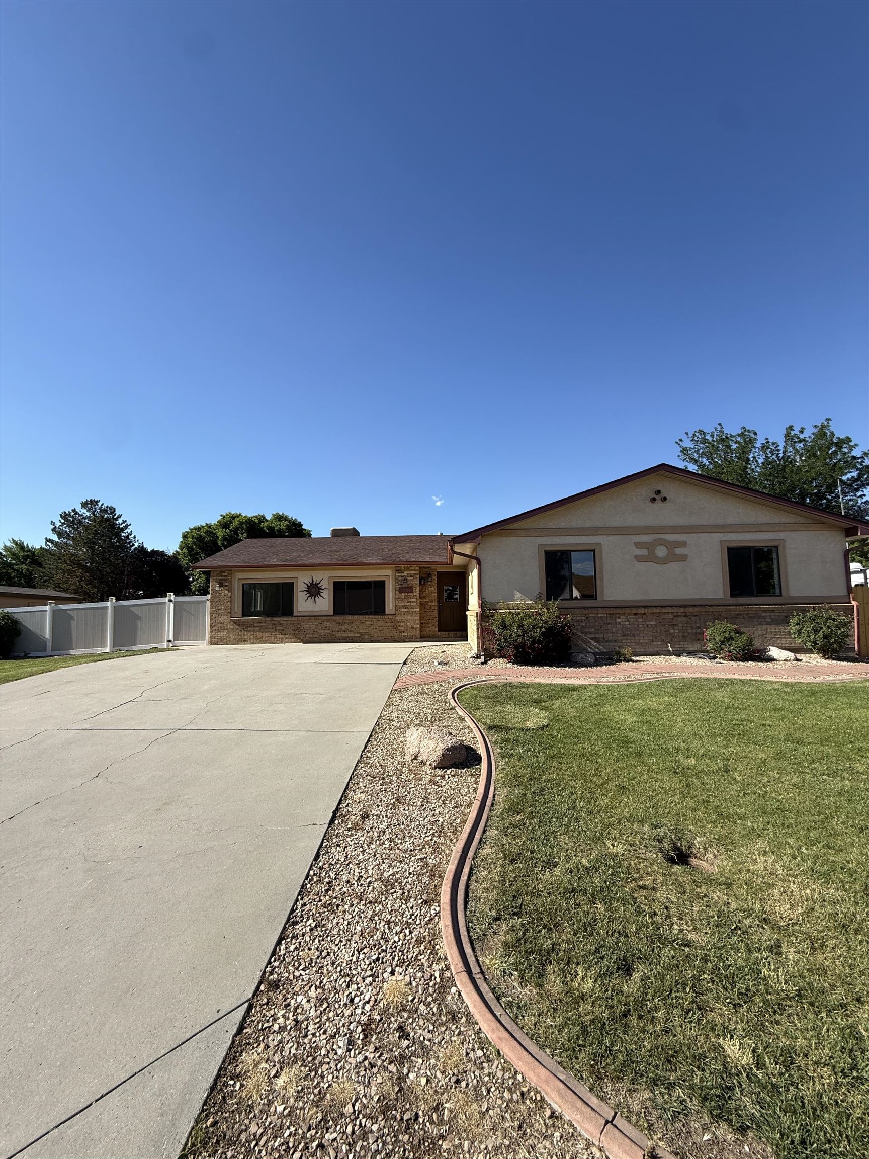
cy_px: 580
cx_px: 434
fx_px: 469
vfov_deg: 102.1
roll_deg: -0.3
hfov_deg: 85.7
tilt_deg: +5.8
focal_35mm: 14
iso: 50
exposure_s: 1/1745
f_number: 2.2
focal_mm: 2.22
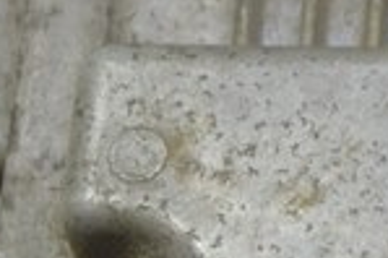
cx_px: 841
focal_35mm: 330
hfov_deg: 6.1
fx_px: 3553
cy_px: -79
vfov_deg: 4.1
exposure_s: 1/20
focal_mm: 32
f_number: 5.6
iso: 400
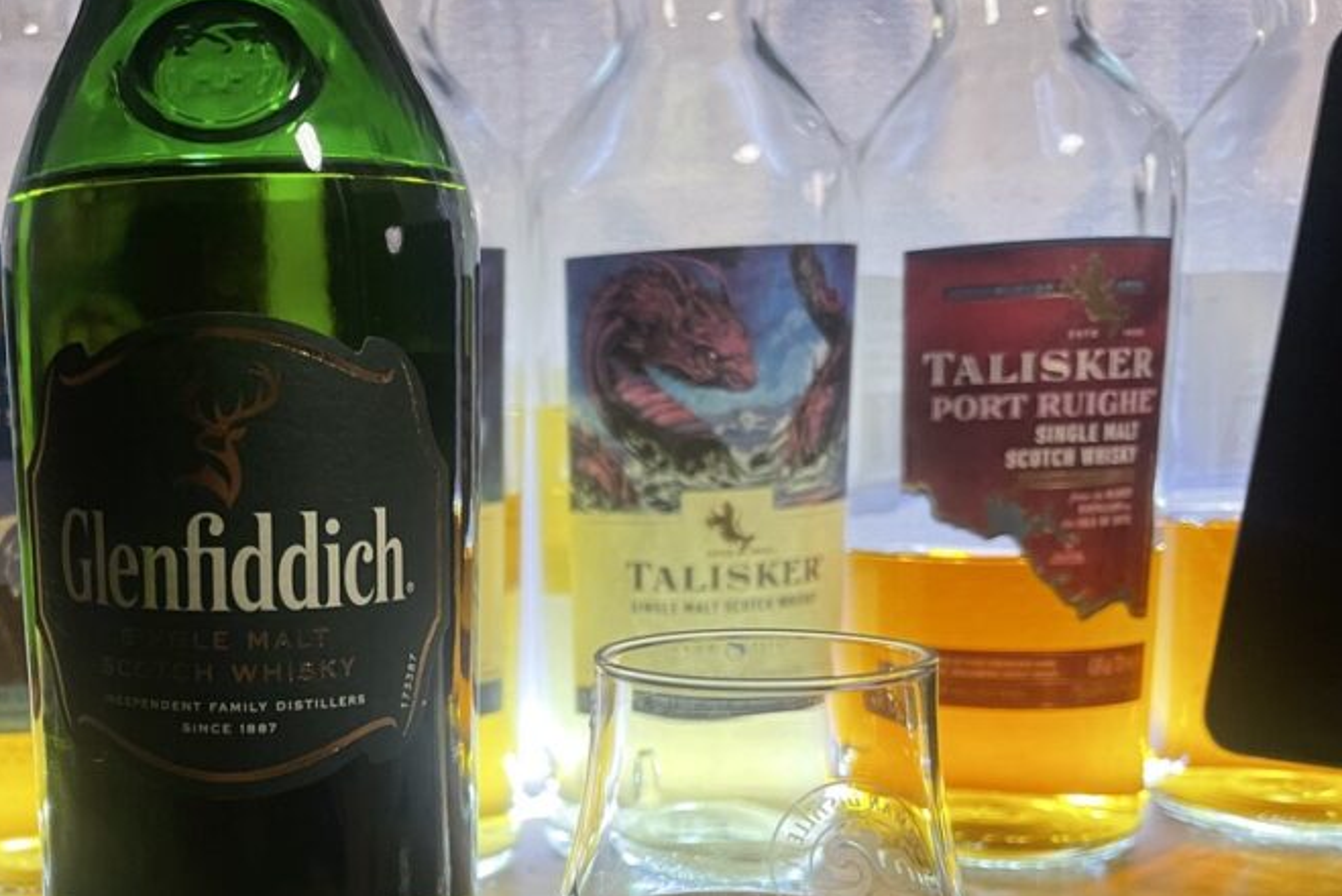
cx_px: 303
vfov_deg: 31.3
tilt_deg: -10.2
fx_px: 1566
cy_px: 678
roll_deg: +2.0
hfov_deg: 44.5
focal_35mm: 42
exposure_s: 1/60
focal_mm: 4.2
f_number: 1.6
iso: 200
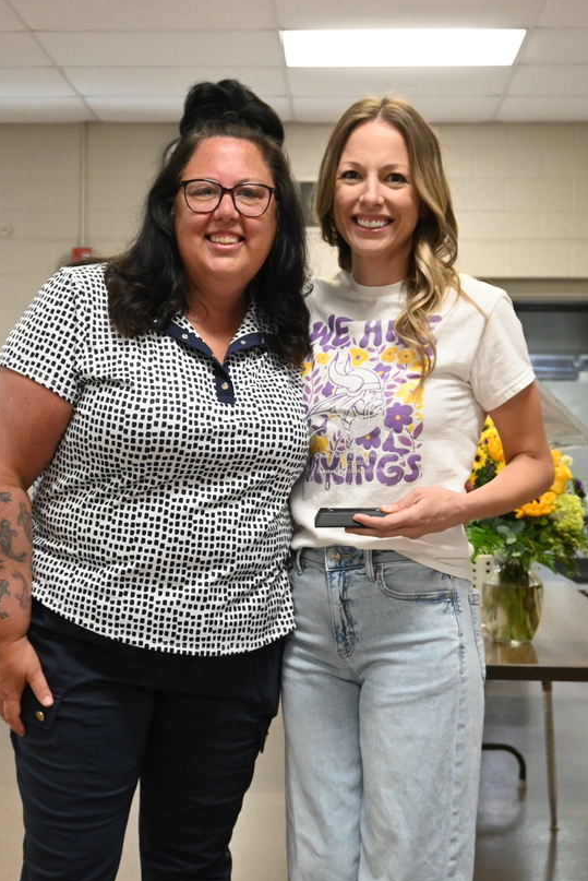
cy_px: 493
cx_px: 265
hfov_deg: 25.9
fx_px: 1280
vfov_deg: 37.9
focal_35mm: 52
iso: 2500
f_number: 4.5
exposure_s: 1/125
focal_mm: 27.5
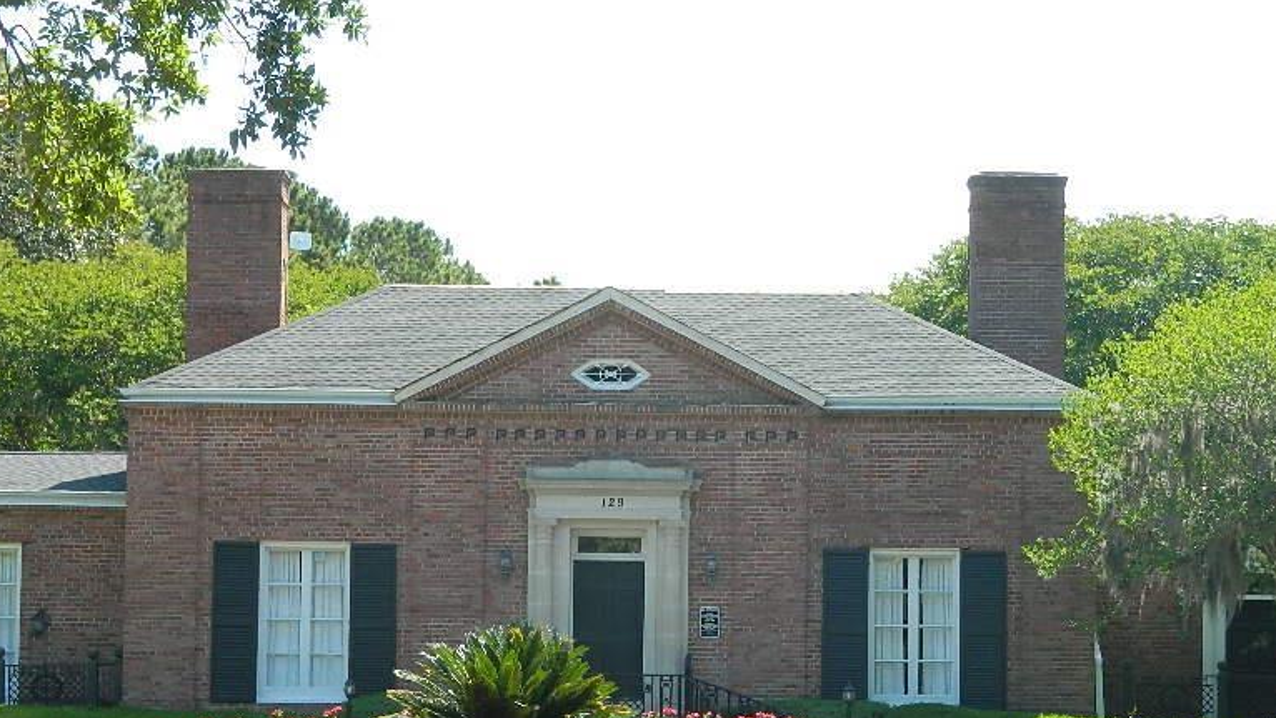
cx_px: 688
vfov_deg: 11.9
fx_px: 3451
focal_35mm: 102
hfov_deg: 20.9
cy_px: 498
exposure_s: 1/200
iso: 80
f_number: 4
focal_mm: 12.6
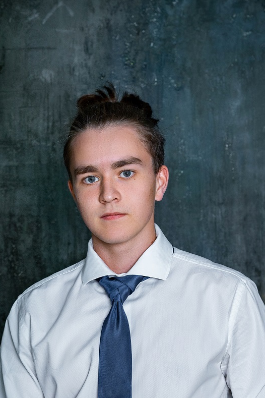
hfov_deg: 7.1
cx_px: 116
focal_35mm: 194
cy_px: 395
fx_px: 2142
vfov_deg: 10.5
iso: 250
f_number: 5
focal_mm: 85
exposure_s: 1/125
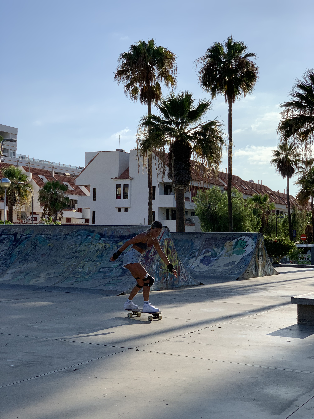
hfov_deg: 28.0
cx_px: 157
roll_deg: -1.4
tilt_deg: +4.2
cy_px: 210
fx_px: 629
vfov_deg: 36.8
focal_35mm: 52
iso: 16
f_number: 2.4
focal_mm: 6
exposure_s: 1/1597
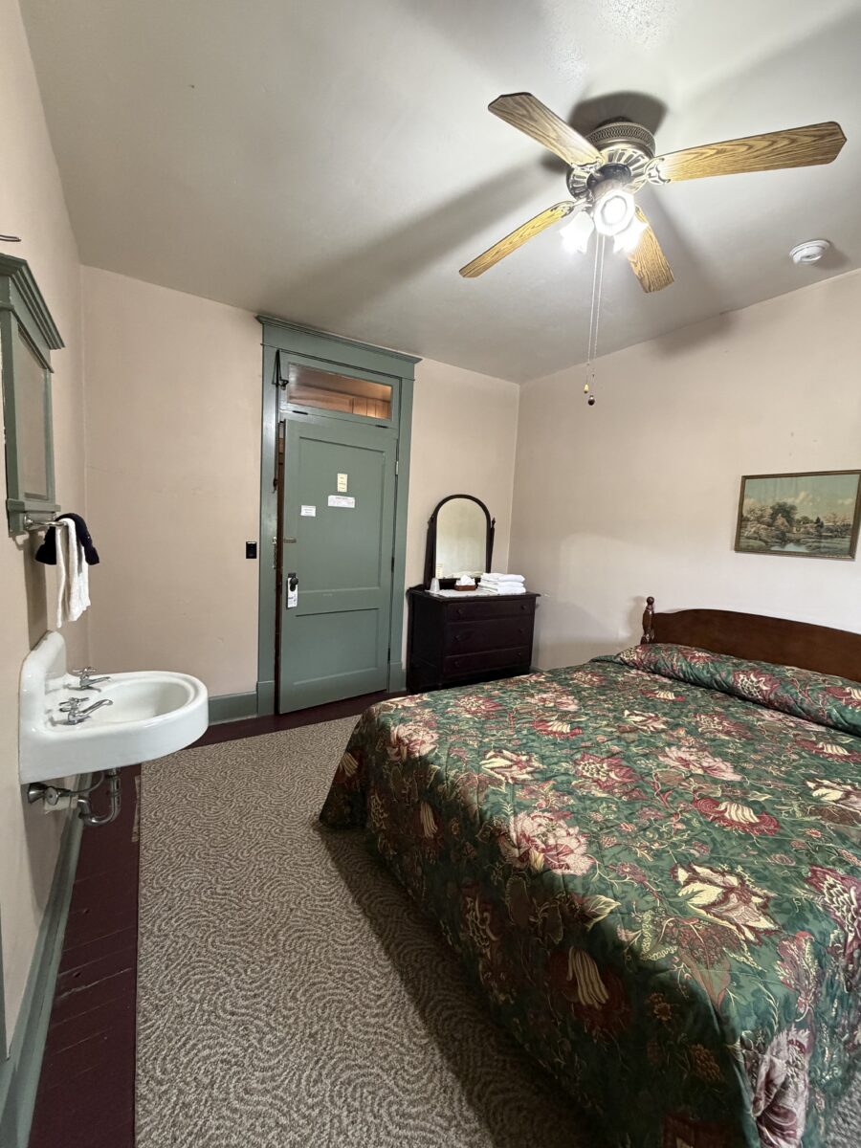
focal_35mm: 14
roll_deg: -2.1
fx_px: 464
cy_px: 574
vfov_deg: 102.1
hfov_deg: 85.7
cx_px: 430
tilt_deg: -5.5
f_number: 2.2
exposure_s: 1/60
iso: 500
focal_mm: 2.22
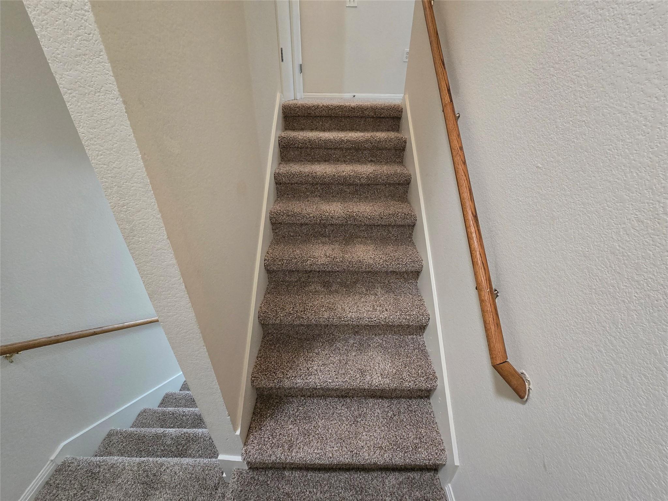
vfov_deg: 89.9
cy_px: 250
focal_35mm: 13
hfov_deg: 106.2
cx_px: 334
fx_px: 251
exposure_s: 1/60
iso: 800
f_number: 2.2
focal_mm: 2.2
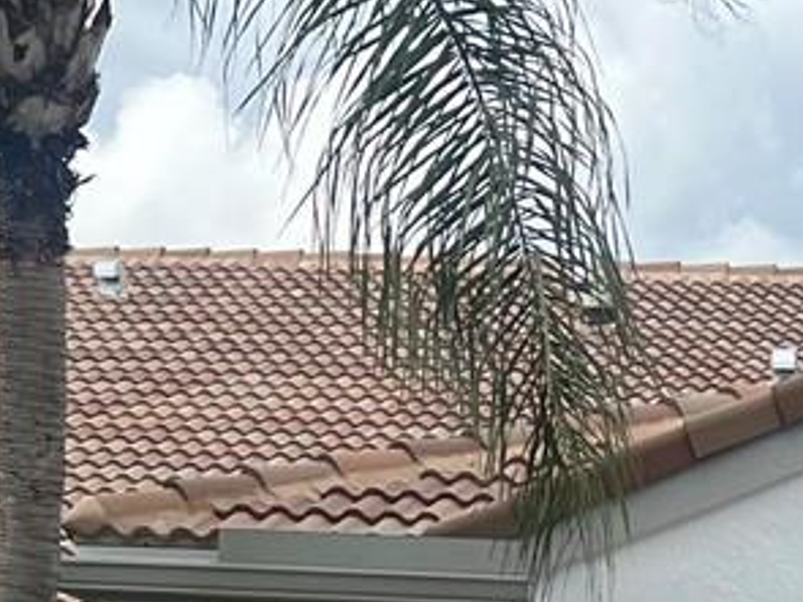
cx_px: 1081
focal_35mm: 141
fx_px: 3269
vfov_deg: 9.7
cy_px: 1264
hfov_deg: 13.4
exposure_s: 1/2632
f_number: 1.5
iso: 50
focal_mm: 5.7
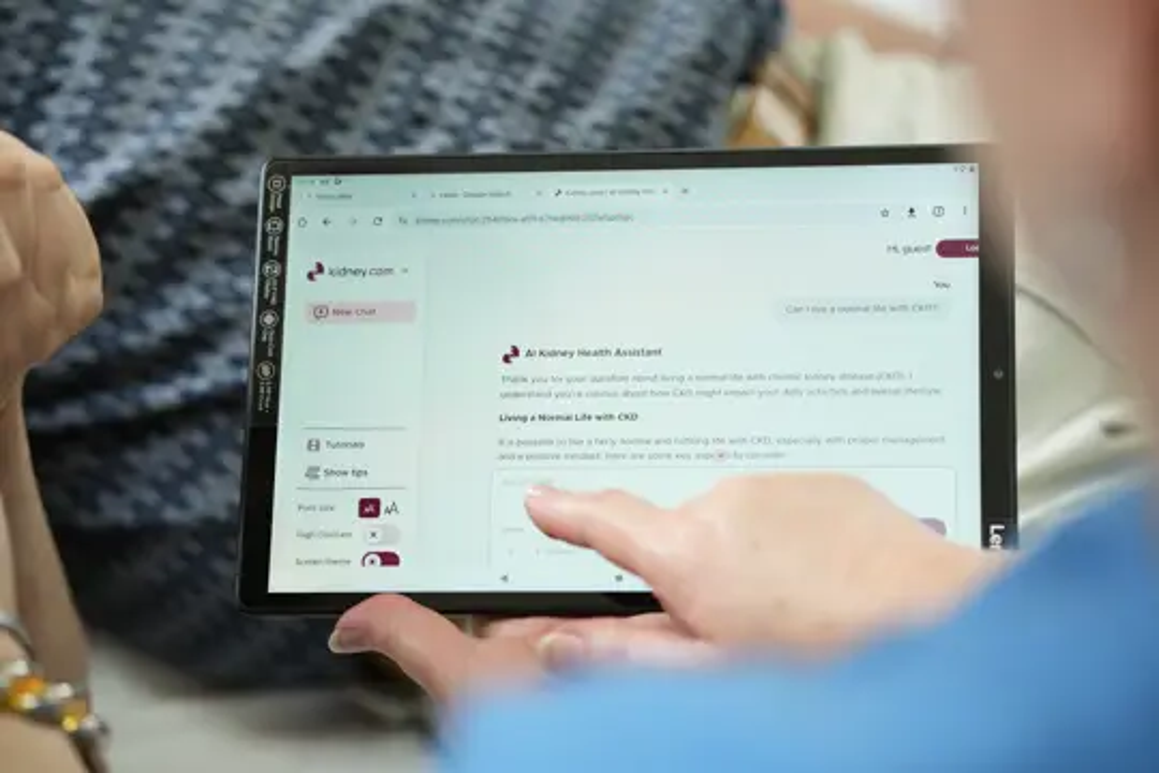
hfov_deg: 23.9
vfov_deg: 16.1
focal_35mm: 85
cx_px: 580
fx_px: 2736
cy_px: 386
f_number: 4
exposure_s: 1/50
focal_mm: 85
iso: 200
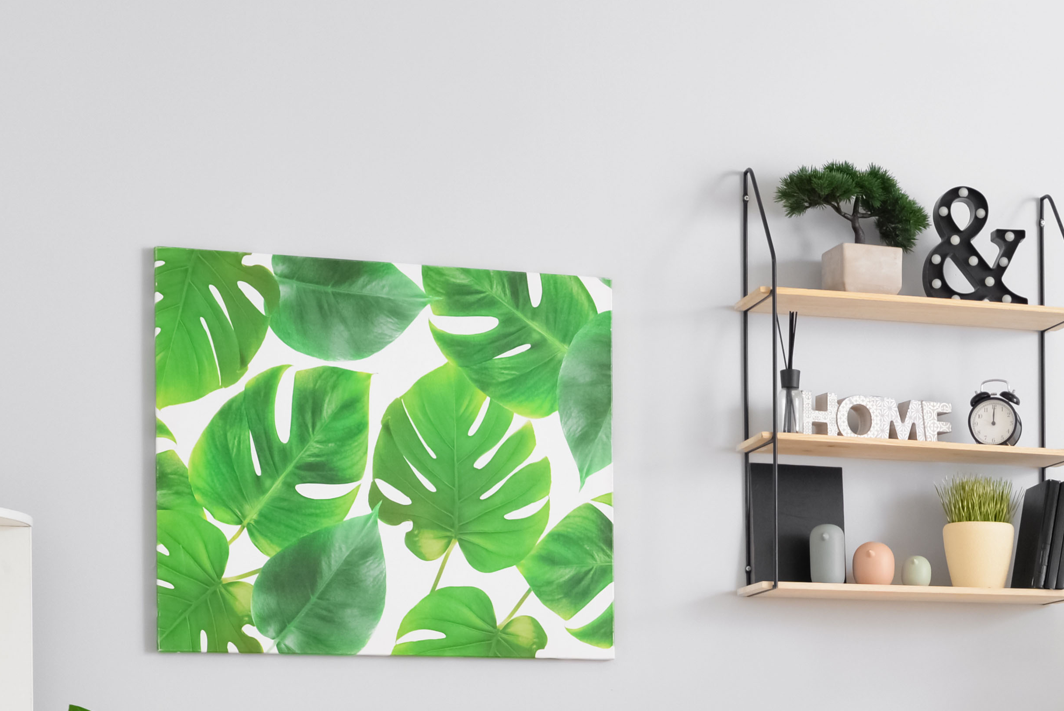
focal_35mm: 84
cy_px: 840
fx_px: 2484
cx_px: 967
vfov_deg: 15.7
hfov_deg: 23.5
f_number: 5.6
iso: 640
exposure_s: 1/125
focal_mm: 34
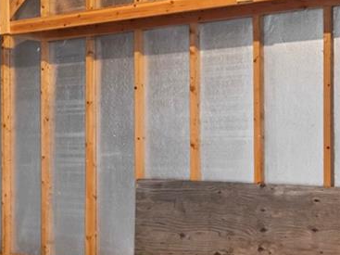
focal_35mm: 67
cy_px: 119
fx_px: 658
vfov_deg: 21.9
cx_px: -129
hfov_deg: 24.4
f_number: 9
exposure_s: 6
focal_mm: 16
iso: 320
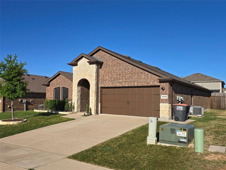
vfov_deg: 58.9
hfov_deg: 73.9
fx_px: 150
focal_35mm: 23
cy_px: 85
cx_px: 113
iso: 12
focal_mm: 6.3
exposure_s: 1/580
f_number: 1.7
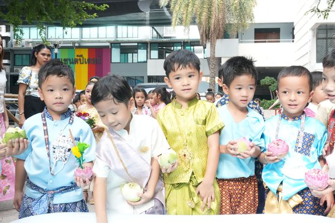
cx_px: 168
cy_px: 112
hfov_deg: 45.0
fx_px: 405
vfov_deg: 30.8
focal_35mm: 44
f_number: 11
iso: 1000
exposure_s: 1/100
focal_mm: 29
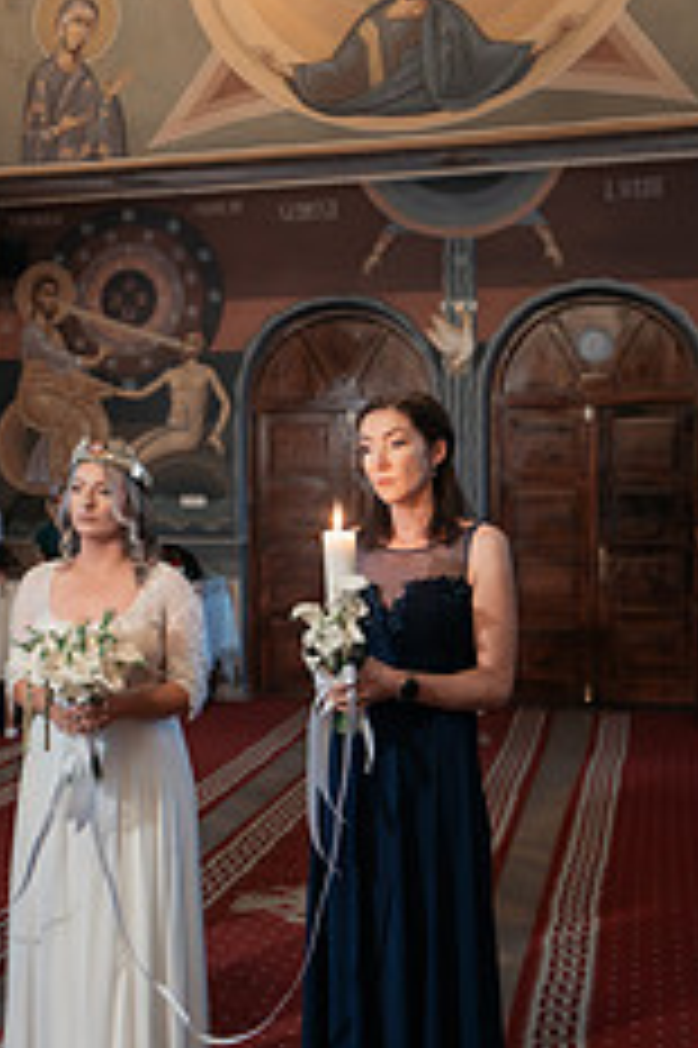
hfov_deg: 22.6
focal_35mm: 58
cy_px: 481
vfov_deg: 34.5
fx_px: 1689
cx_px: 36
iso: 3200
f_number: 2.8
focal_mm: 30
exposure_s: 1/200
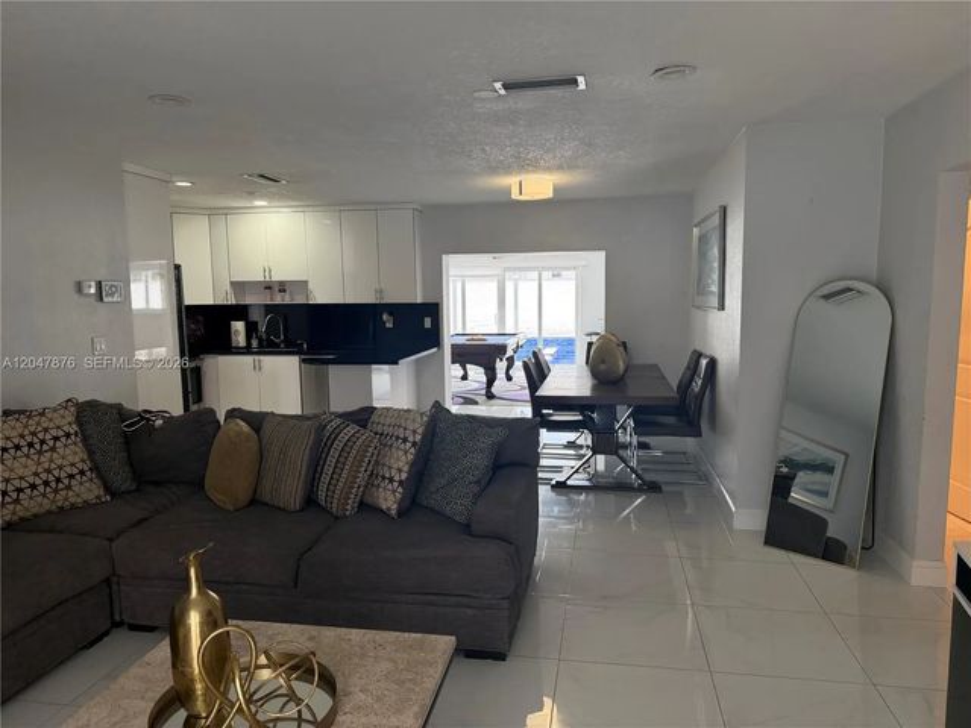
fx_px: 673
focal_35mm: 24
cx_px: 486
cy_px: 364
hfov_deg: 71.6
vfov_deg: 56.8
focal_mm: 6.76
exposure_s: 1/120
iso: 200
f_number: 1.78
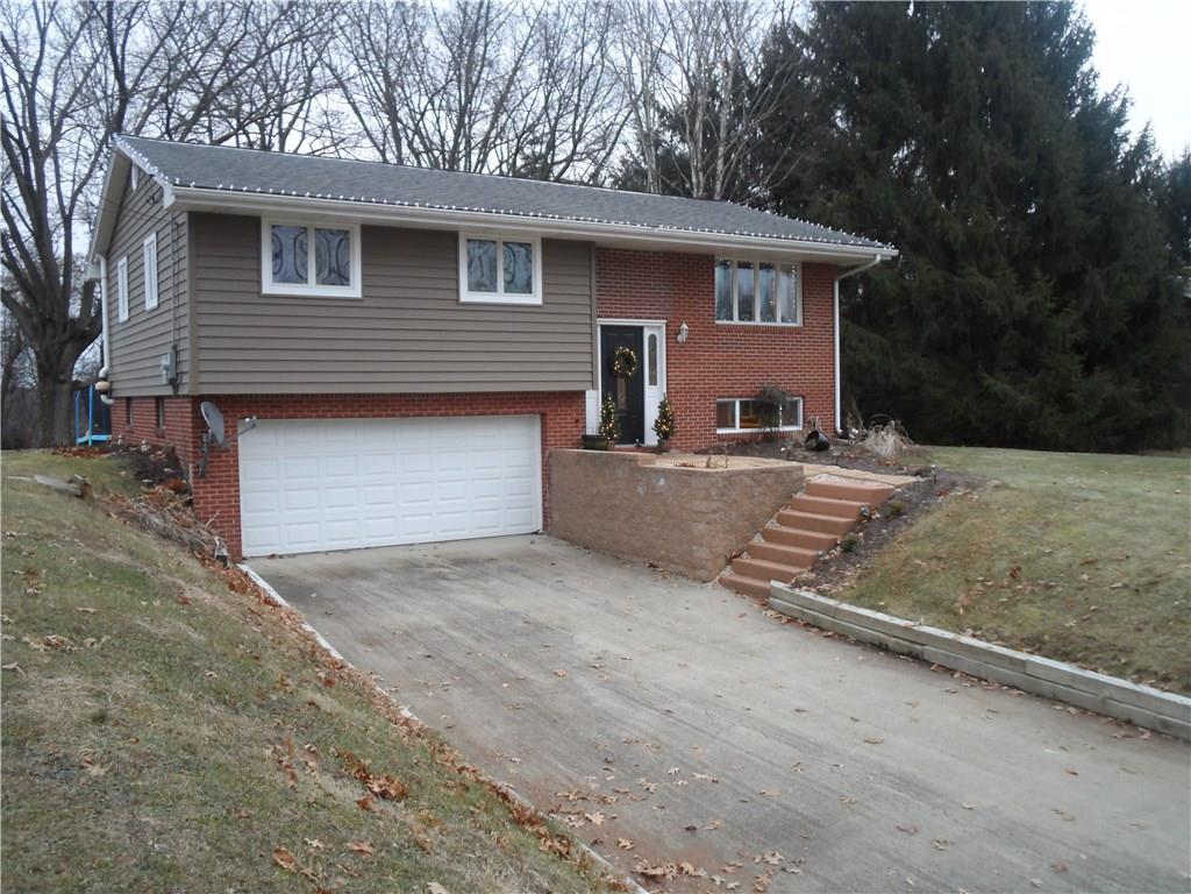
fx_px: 1032
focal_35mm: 30
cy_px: 447
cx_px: 596
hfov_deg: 60.0
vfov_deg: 46.8
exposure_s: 1/30
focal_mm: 5.5
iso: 200
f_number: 2.7
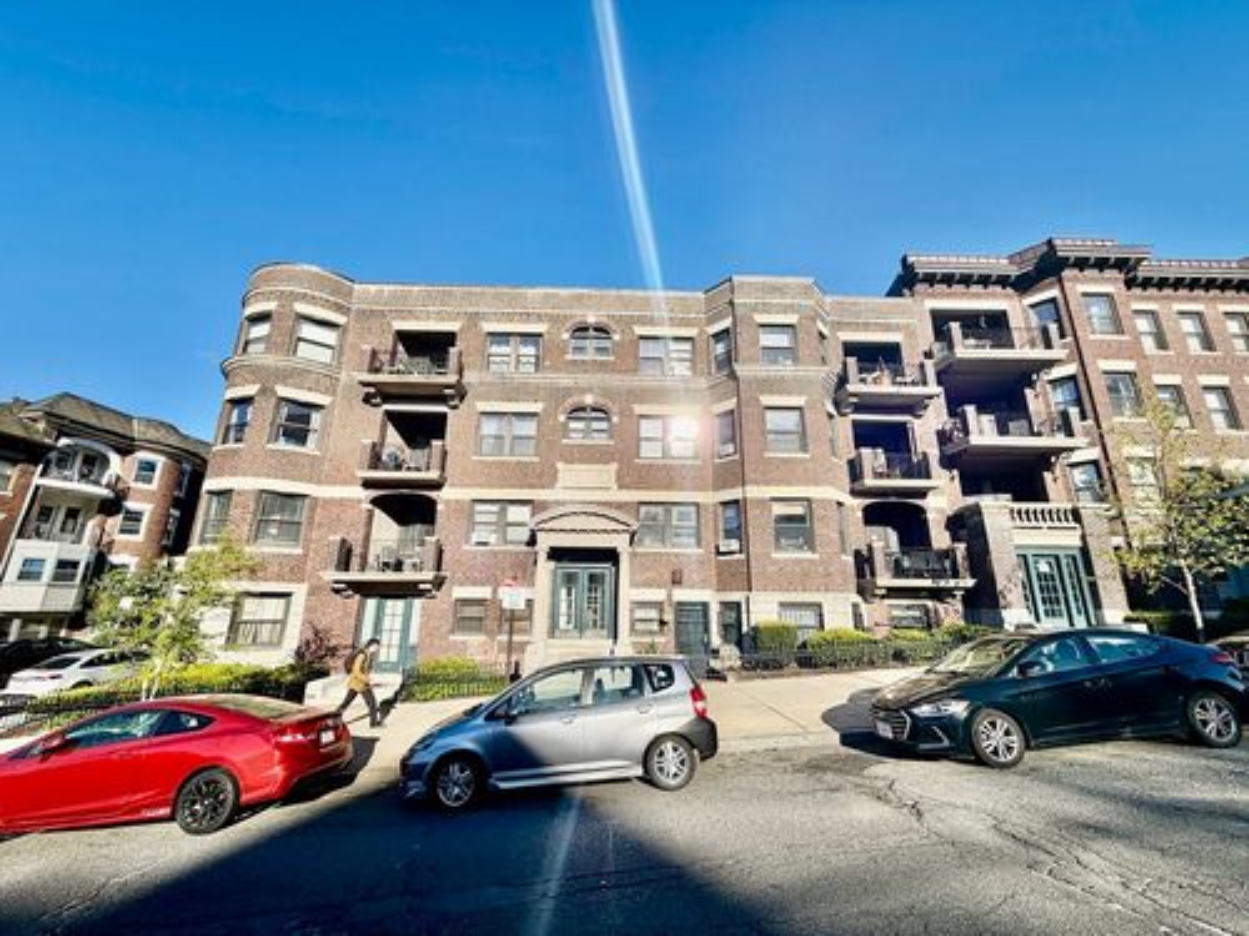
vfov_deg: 85.7
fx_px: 505
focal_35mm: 14
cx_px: 624
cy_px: 468
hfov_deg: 102.1
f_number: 2.2
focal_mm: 2.22
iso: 25
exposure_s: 1/985
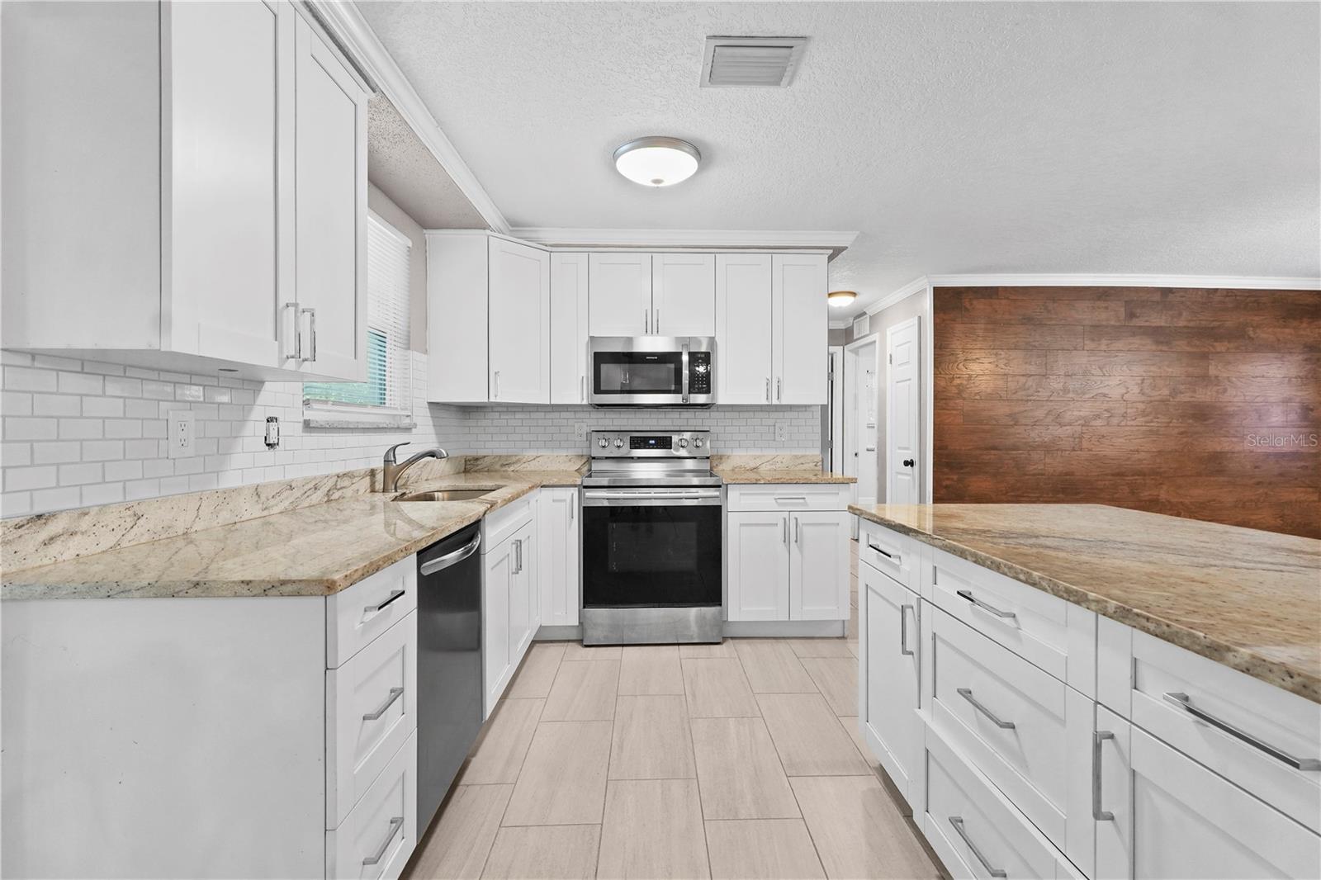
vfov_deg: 74.6
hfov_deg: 97.6
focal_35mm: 16
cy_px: 440
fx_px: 578
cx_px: 660
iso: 500
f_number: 8
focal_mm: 10.5
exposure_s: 1/3
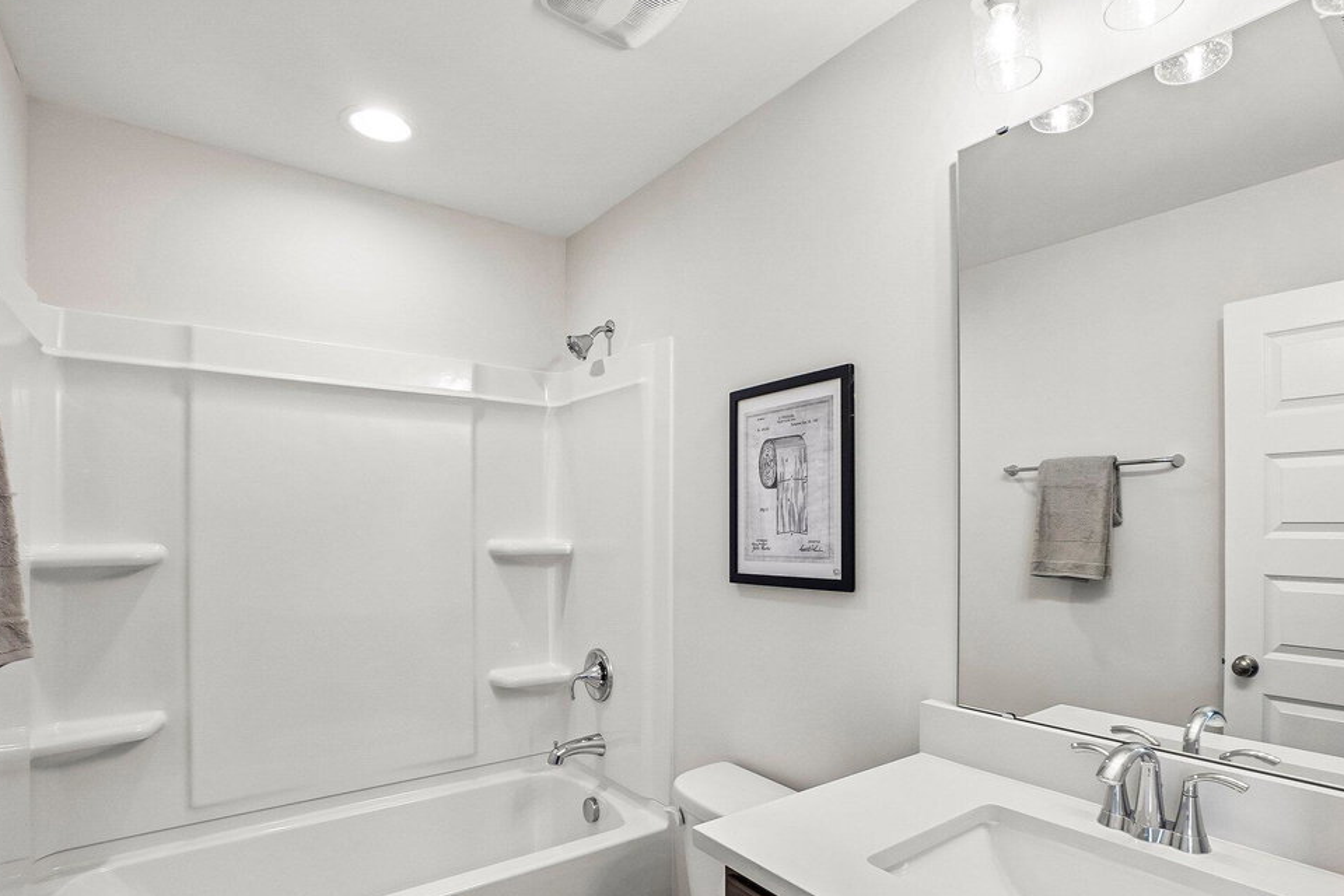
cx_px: 764
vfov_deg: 66.9
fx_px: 672
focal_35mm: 18
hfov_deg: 89.5
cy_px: 529
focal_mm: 10
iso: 400
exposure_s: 1/8
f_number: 8
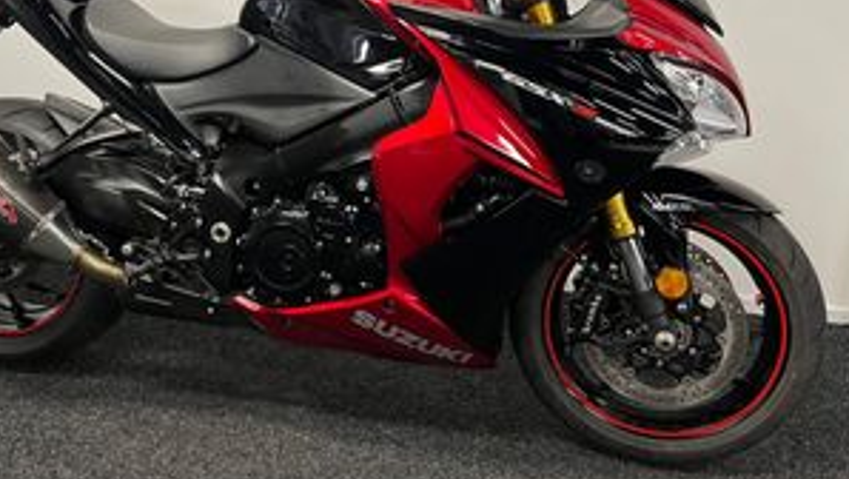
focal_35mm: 38
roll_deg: +0.1
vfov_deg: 30.8
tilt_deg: -16.4
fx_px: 856
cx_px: 359
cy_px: 125
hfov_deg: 52.5
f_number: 1.6
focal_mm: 5.1
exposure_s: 1/50
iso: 100
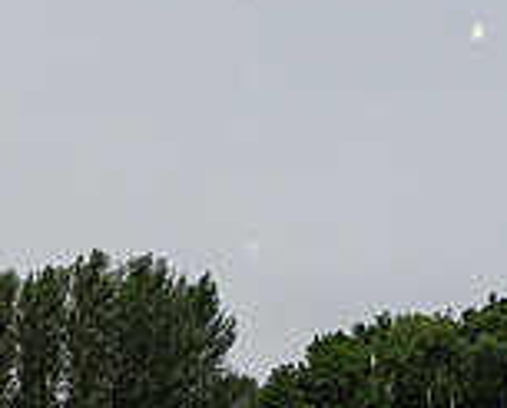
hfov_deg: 20.9
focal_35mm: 90
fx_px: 1353
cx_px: 81
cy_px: 606
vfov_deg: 15.8
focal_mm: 24
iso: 1600
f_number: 4.5
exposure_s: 1/200
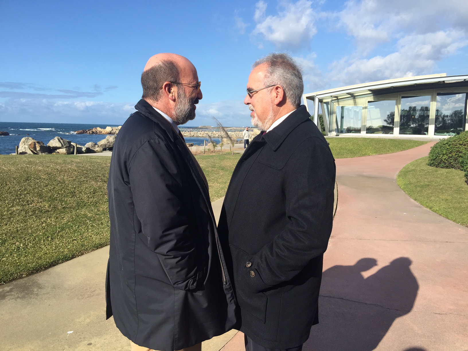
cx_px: 234
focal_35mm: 29
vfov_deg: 48.2
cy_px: 176
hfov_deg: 61.7
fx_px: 392
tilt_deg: -5.1
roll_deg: -1.9
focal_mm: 4.15
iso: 32
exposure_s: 1/1582
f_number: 2.2
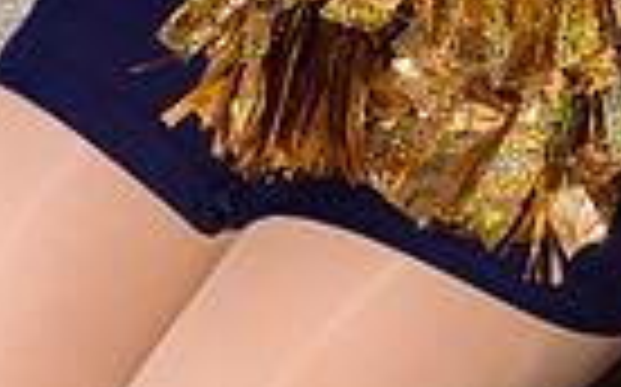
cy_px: -585
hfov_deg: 17.8
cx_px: 500
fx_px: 1962
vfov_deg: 9.8
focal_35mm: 116
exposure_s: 1/250
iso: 160
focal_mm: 35
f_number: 7.1
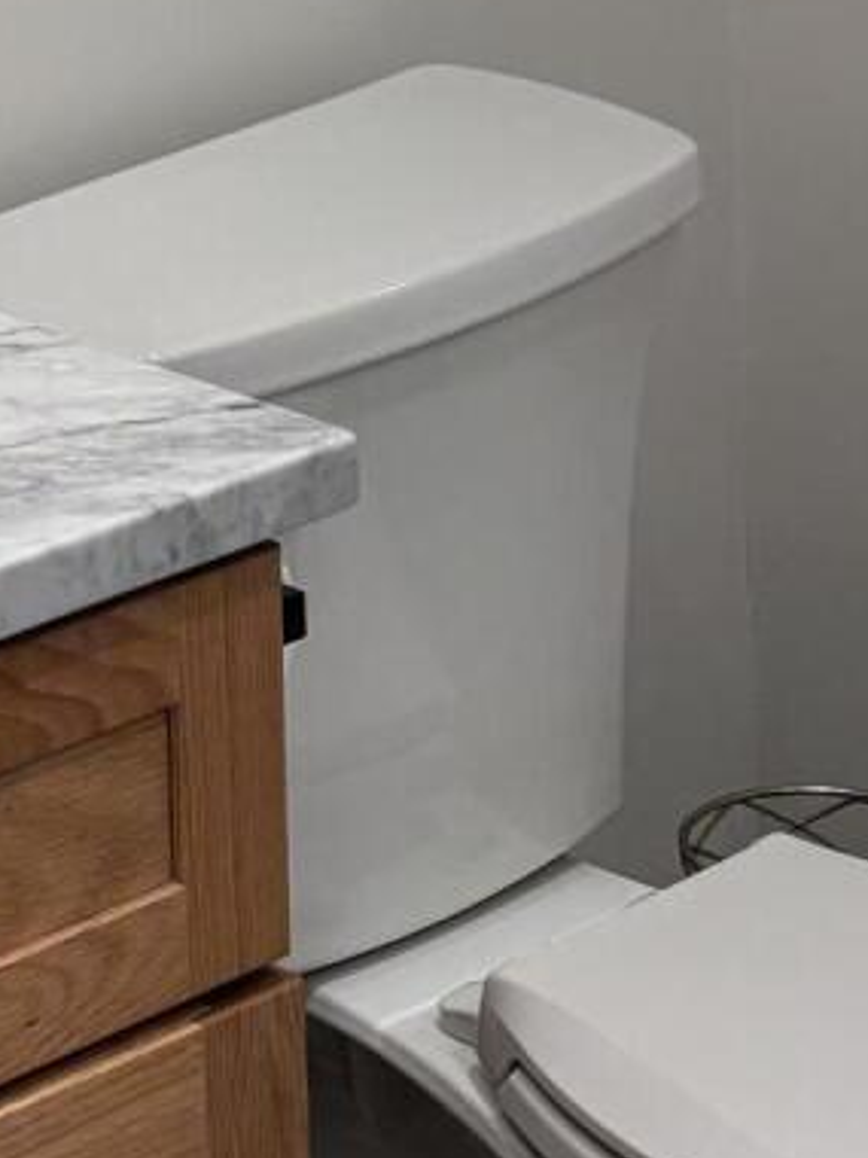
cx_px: -1014
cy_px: -750
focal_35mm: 137
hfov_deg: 9.9
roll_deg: +3.6
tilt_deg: -6.1
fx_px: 4580
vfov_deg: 13.3
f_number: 1.6
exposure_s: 1/120
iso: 64
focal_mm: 5.96
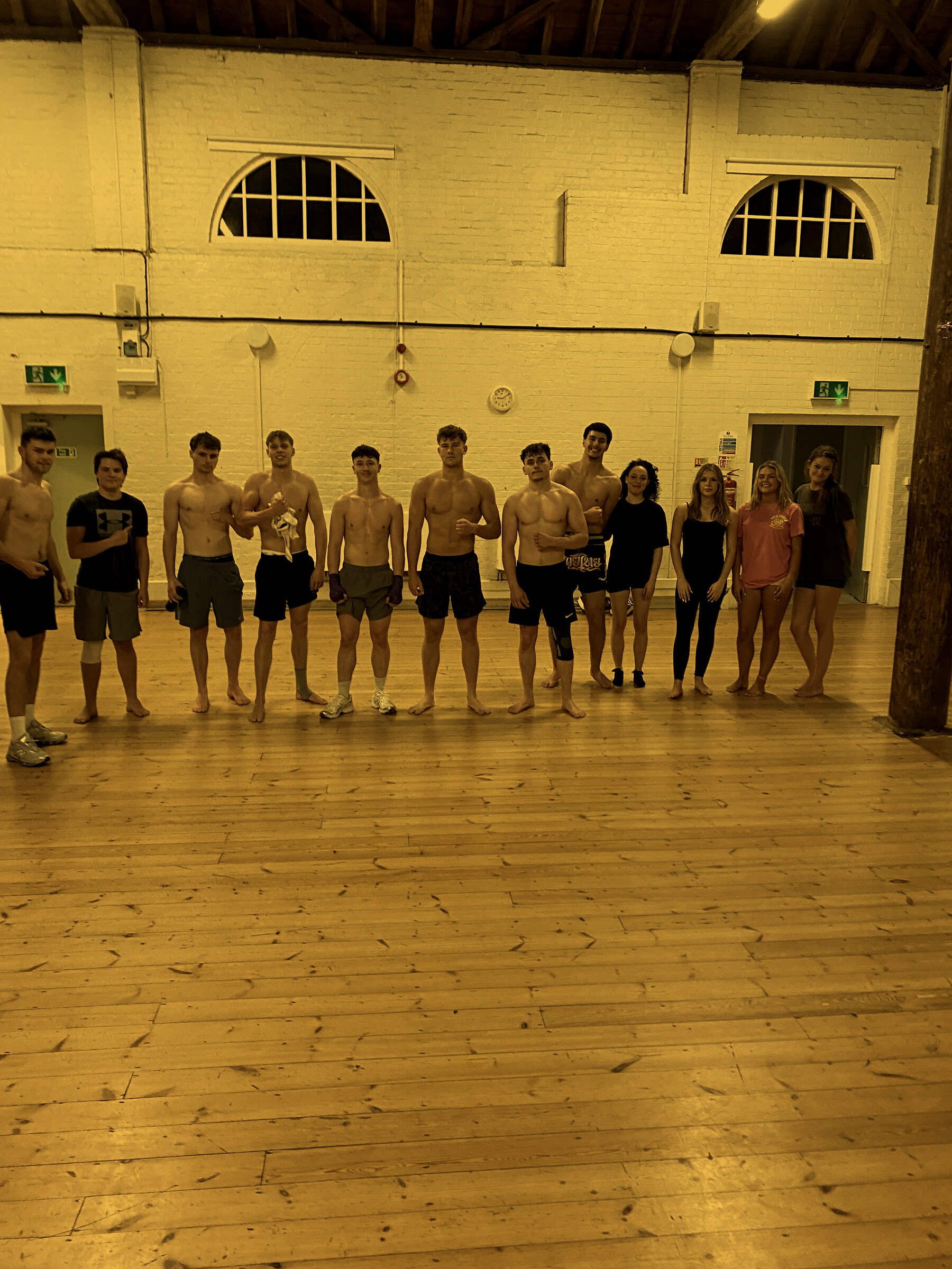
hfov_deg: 53.1
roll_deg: +0.9
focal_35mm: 26
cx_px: 476
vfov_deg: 67.3
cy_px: 634
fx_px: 953
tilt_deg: -9.7
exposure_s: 1/50
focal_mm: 4.25
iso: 250
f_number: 1.8
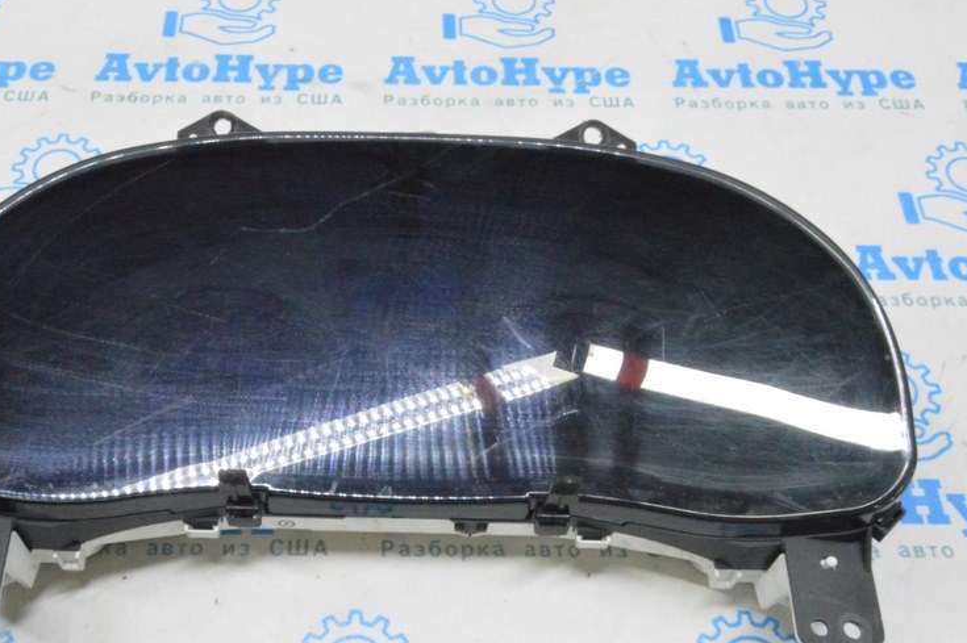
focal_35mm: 46
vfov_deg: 29.2
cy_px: 377
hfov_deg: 42.6
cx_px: 388
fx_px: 1235
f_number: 20
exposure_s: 1/15
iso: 6400
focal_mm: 22
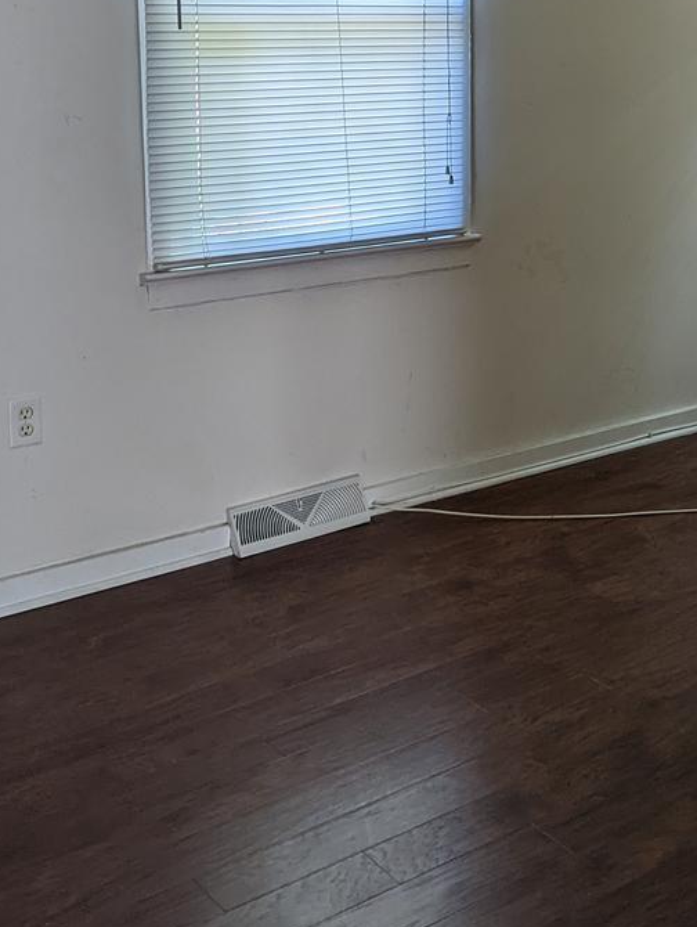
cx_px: 657
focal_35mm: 55
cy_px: 203
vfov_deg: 34.0
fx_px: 1474
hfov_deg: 25.6
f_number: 1.85
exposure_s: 1/84.8
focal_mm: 6.81
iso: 219
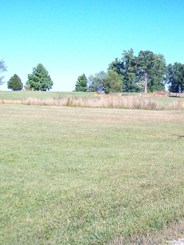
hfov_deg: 24.7
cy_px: 104
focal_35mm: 58
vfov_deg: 33.2
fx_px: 411
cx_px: 158
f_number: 2.7
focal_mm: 6
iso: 80
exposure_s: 1/640
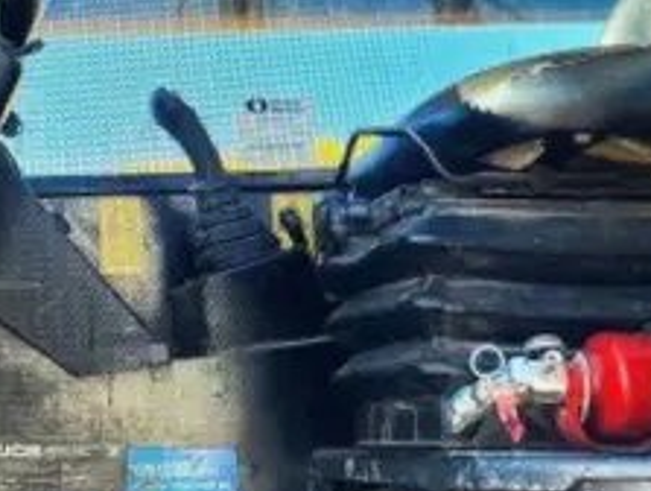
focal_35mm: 64
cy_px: 110
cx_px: 99
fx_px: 1206
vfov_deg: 22.7
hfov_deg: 29.3
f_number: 1.6
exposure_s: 1/60
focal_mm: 4.2
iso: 64
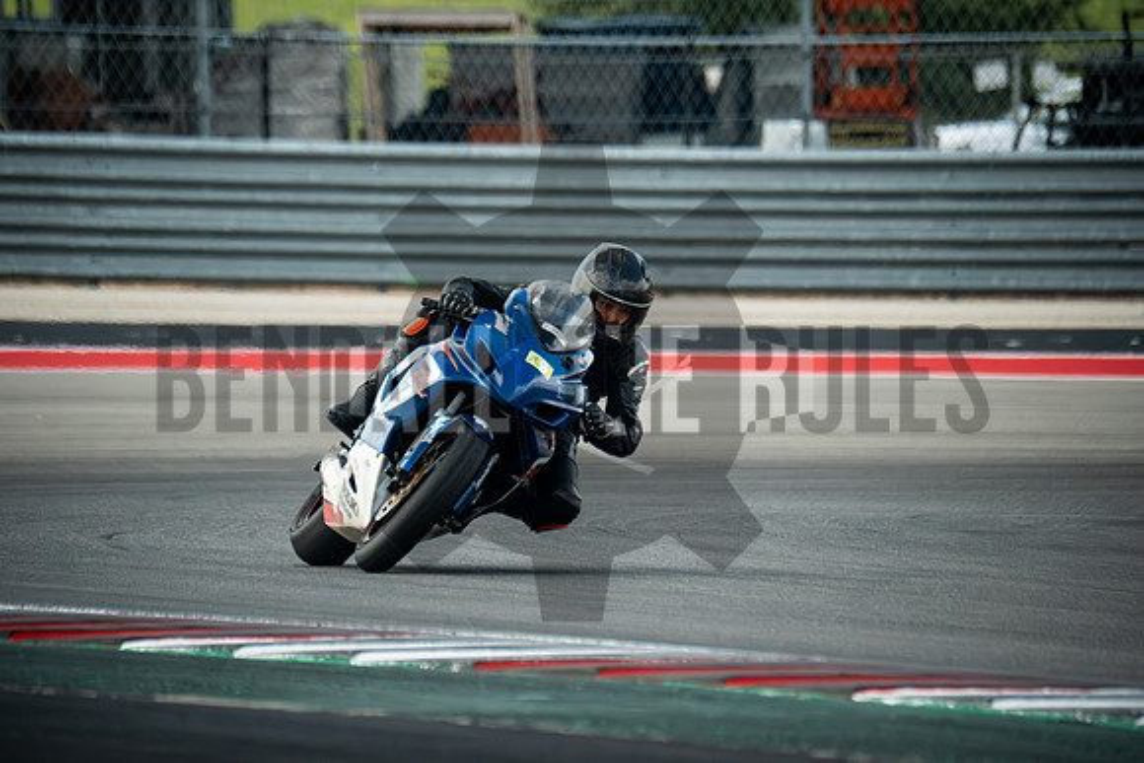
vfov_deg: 2.3
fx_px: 19070
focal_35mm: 600
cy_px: 382
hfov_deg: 3.4
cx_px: 572
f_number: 5.6
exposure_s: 1/1600
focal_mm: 400
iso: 2500
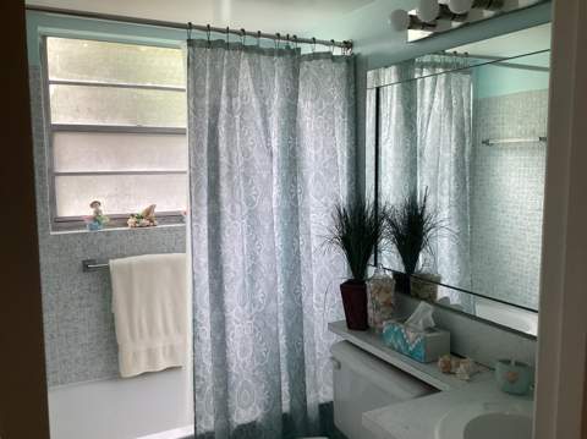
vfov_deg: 45.4
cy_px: 220
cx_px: 294
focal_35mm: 31
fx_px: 525
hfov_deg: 58.4
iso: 80
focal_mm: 3.3
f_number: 2.4
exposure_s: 1/60
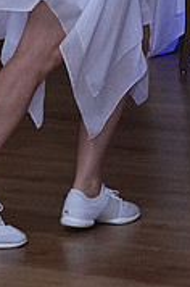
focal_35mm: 258
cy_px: -106
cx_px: 215
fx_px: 2050
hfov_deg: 5.3
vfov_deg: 7.9
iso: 5000
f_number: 6.3
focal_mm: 53
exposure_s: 1/200
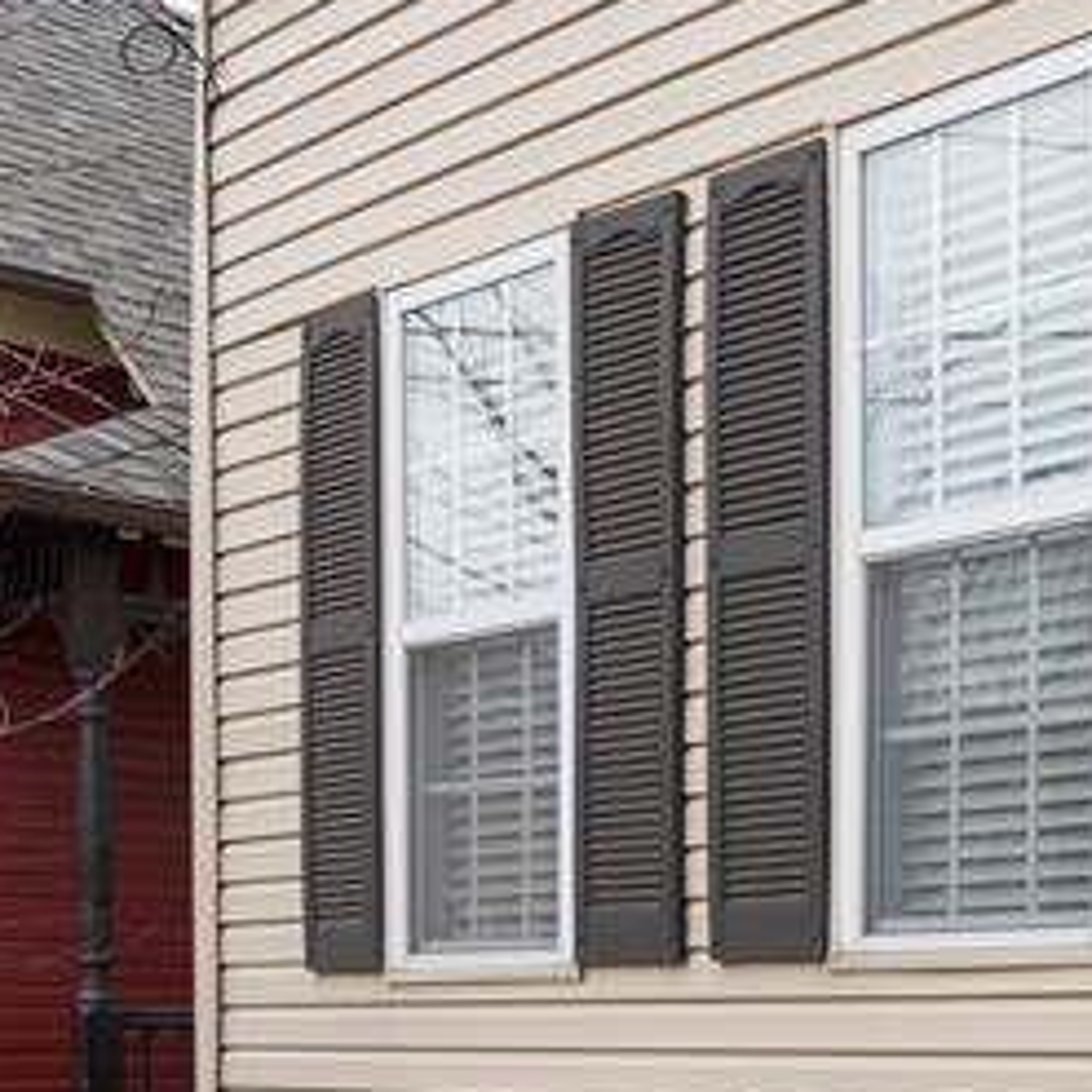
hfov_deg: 21.0
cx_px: 1956
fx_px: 1999
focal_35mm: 56
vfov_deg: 28.7
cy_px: 1088
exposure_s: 1/80
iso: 100
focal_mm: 15
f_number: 8
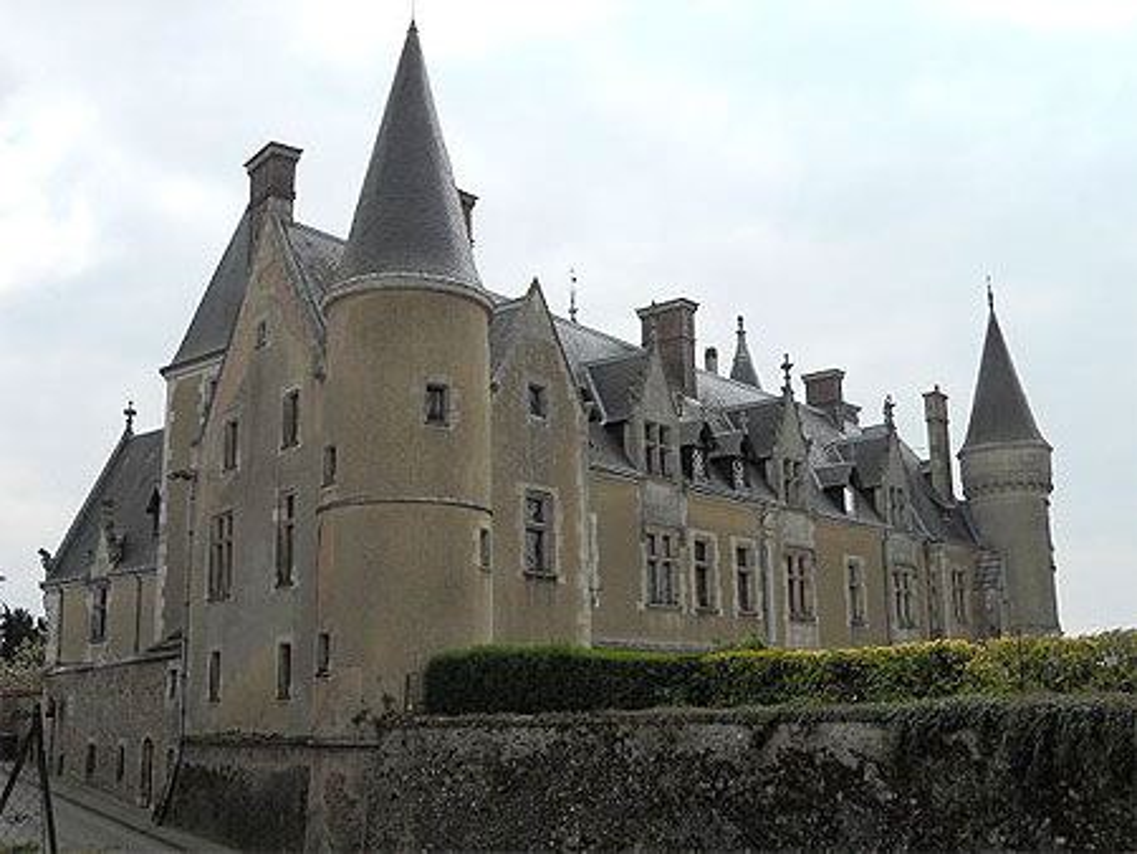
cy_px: 427
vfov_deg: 39.7
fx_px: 1183
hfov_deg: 51.3
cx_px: 568
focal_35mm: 36
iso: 80
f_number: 3
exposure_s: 1/800
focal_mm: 6.4
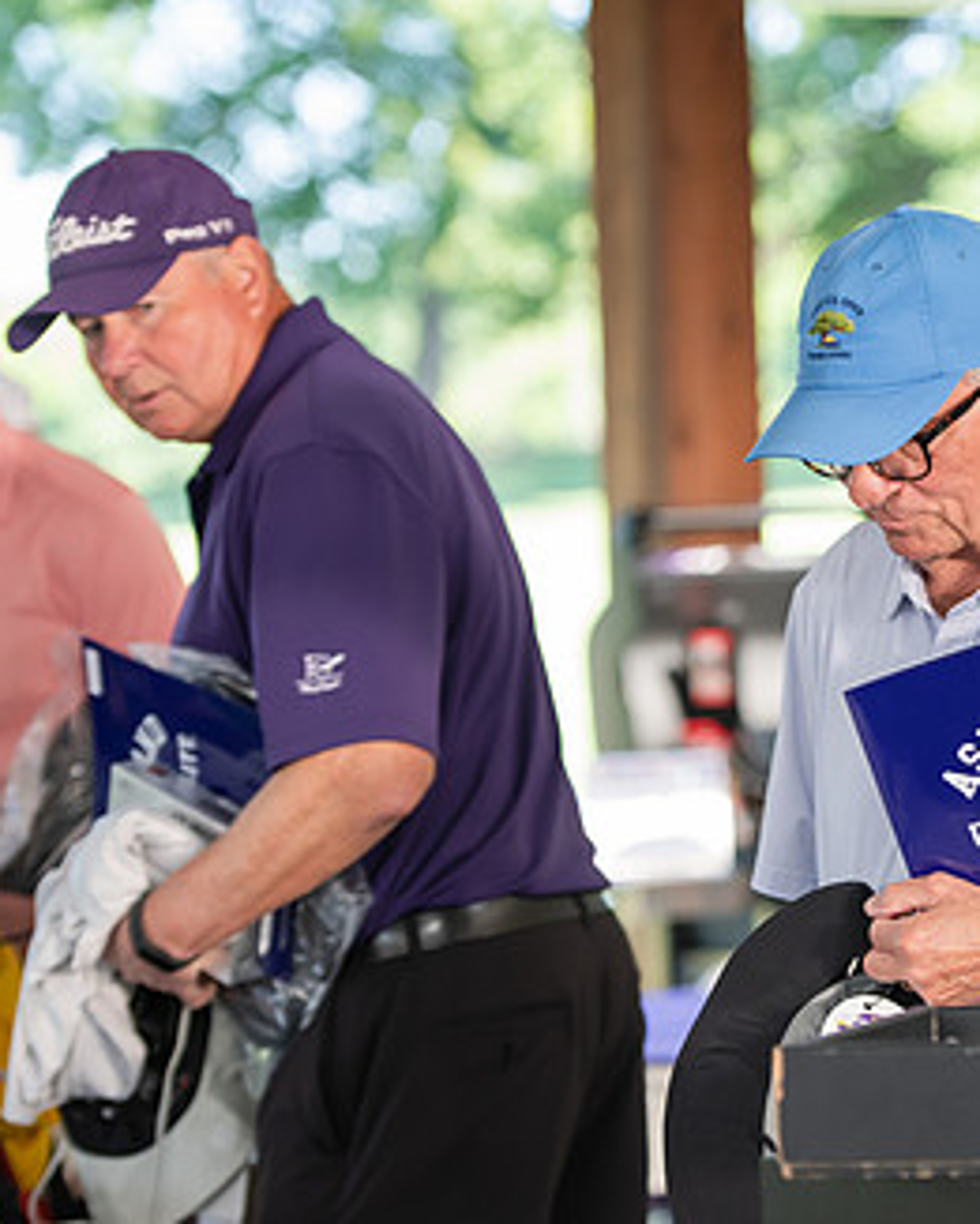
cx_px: 916
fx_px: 6052
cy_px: 689
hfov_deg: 9.2
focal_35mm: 167
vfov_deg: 11.5
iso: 320
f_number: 3.2
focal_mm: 100
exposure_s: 1/200
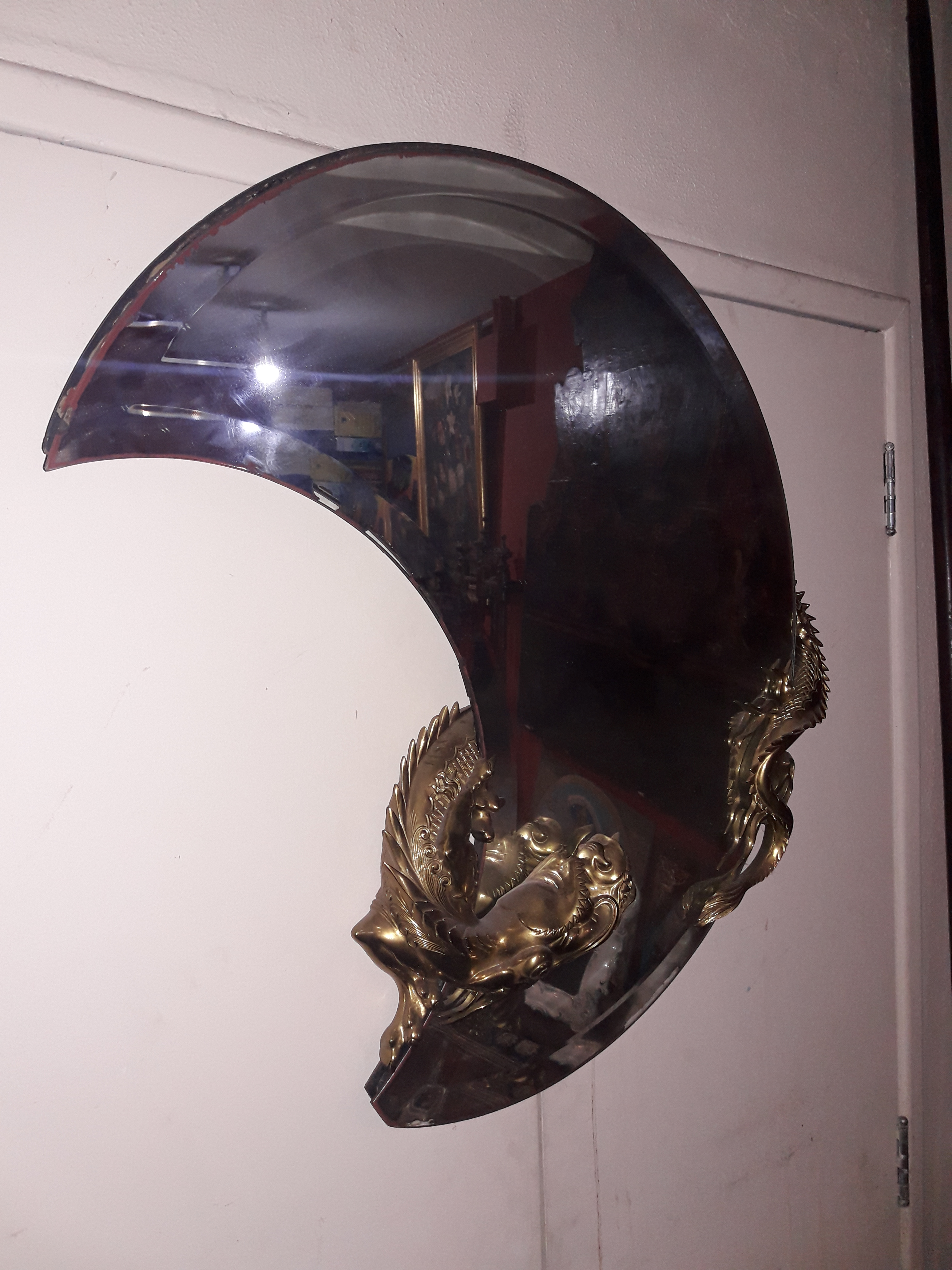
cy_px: 635
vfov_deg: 63.4
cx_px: 476
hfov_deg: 49.7
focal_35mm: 28
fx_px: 1027
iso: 100
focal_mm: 3.7
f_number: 1.9
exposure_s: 1/40
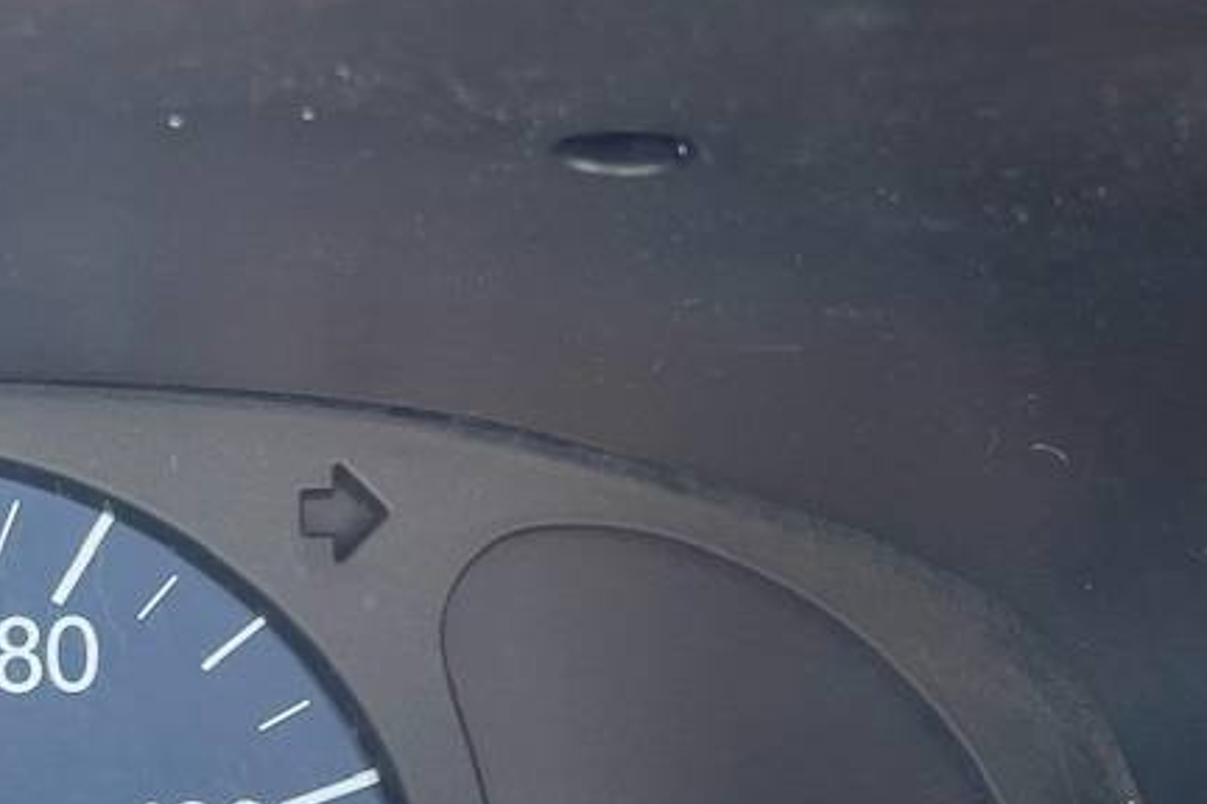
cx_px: -156
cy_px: 879
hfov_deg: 24.4
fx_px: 2581
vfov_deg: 17.2
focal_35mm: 77
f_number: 1.6
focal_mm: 5.1
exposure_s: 1/121
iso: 80
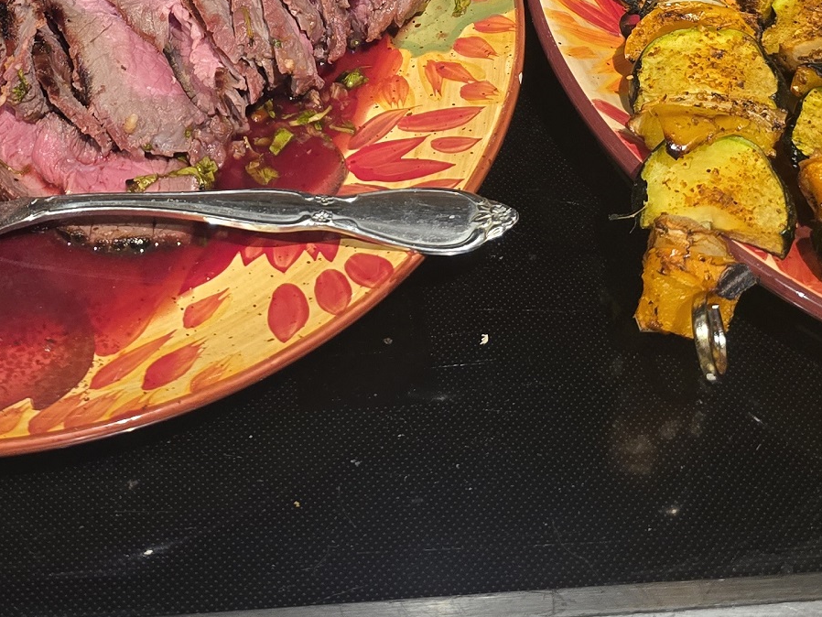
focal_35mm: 64
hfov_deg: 30.0
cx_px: 250
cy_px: -98
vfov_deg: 21.5
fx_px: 1520
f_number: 1.7
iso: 400
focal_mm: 6.3
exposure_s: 1/120
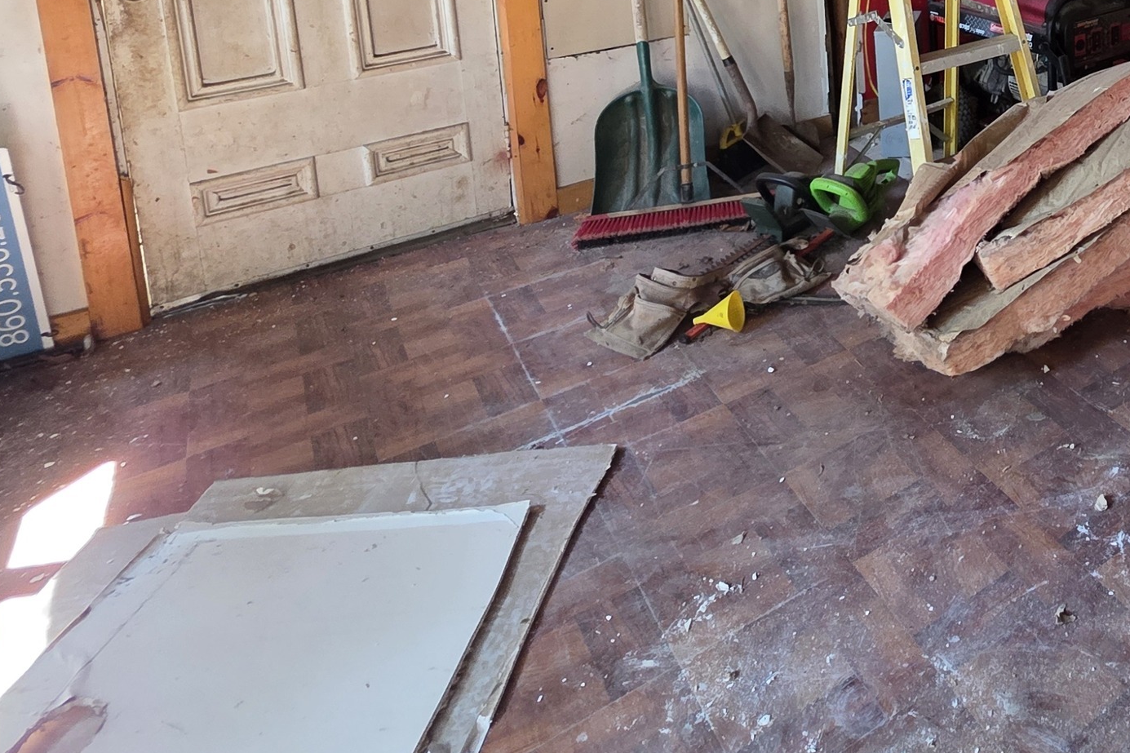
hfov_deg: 51.2
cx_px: 1101
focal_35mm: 30
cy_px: -104
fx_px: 941
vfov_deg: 36.0
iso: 320
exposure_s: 1/60
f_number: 1.9
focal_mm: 2.2
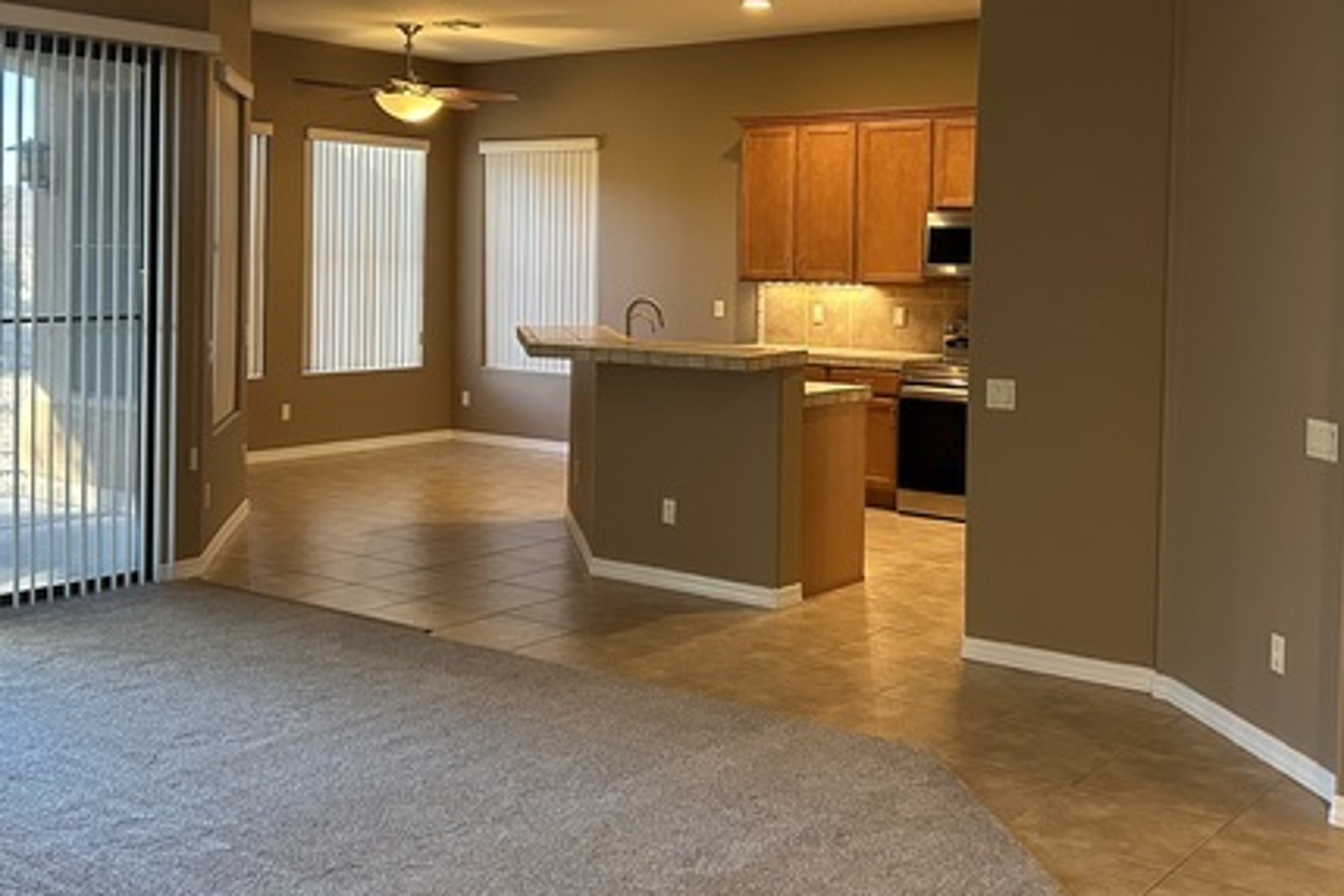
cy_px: 285
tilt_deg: -0.4
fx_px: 1568
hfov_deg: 46.4
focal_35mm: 42
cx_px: 681
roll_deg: -0.8
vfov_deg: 31.6
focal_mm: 5.7
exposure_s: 1/60
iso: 320
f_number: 1.5
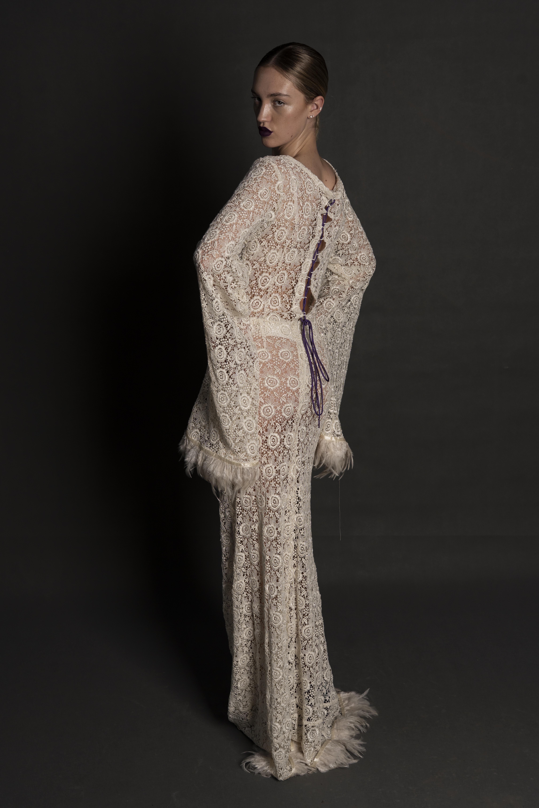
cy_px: 404
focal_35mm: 45
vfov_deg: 43.6
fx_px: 1011
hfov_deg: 29.9
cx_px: 270
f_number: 6.3
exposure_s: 1/160
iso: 250
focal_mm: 45
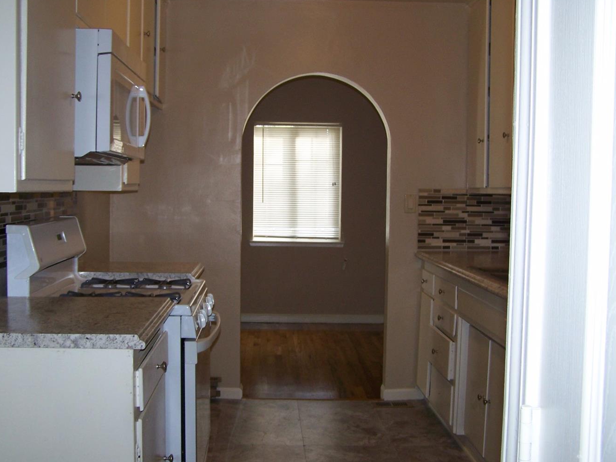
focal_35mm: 43
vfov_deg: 33.6
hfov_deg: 43.8
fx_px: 765
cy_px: 233
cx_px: 271
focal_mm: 6.3
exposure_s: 1/60
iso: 80
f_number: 2.8
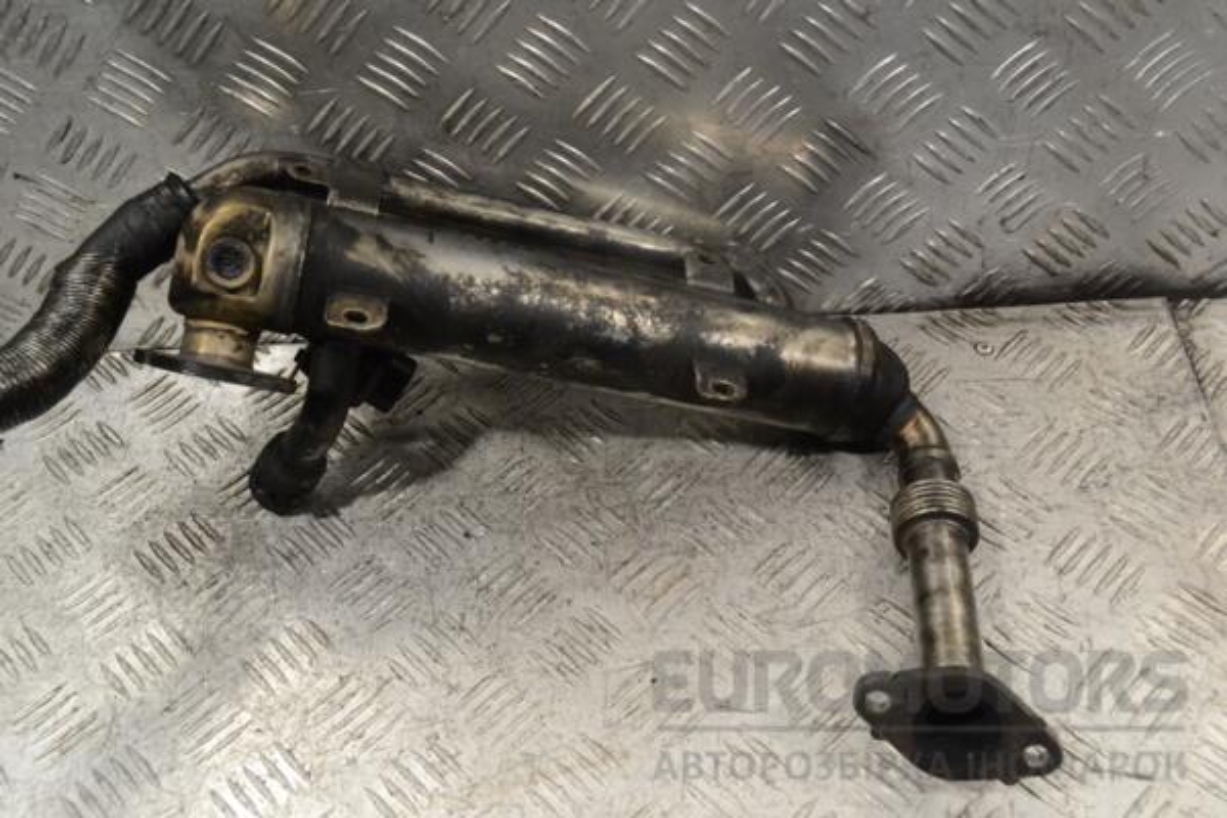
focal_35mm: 39
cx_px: 614
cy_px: 409
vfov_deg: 34.2
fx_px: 1329
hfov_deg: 49.6
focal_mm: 26
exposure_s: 1/250
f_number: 8
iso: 3200
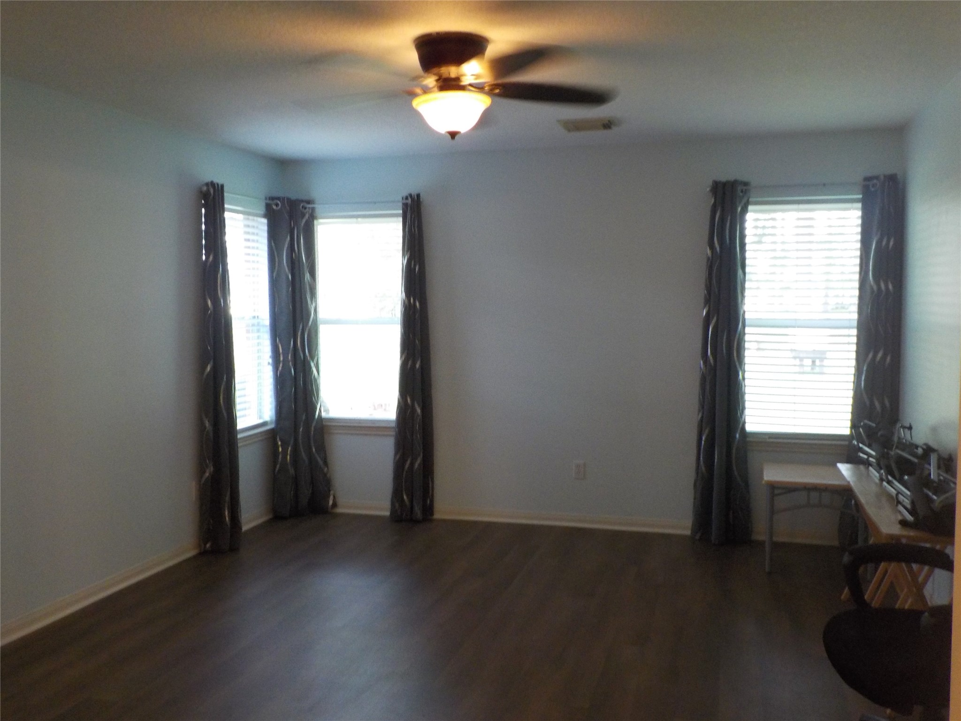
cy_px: 360
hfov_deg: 60.0
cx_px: 480
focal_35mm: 30
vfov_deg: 46.8
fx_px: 833
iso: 320
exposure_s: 1/30
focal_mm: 4.1
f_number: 3.3
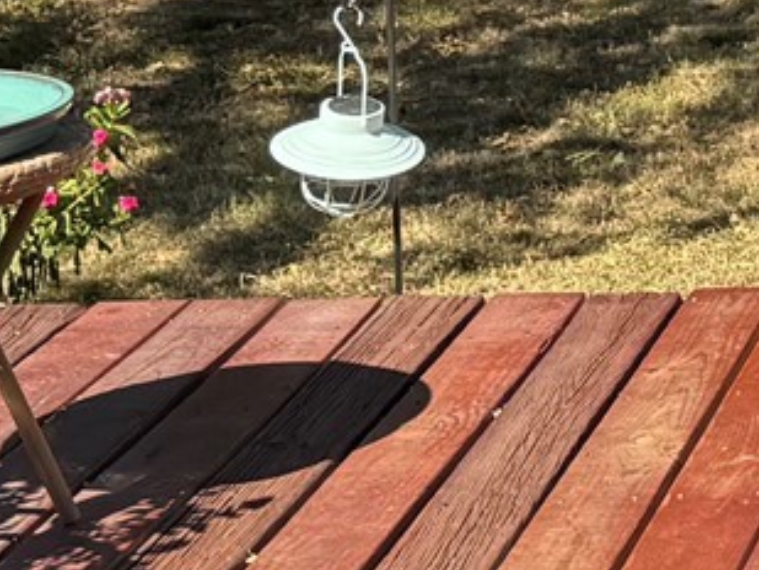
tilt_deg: -6.6
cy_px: -332
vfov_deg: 9.6
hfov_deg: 11.8
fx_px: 3268
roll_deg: -1.2
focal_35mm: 149
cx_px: 1545
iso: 80
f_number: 1.78
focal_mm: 6.76
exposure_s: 1/2252
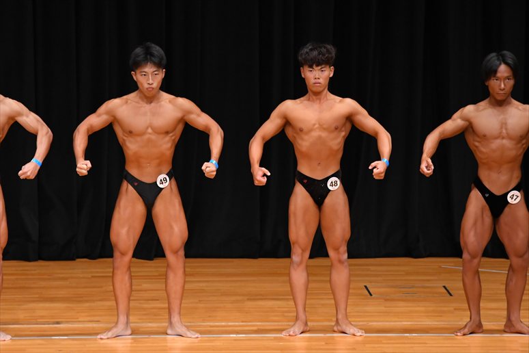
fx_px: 4186
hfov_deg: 7.2
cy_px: 176
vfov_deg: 4.8
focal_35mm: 285
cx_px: 264
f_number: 5.6
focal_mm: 190
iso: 3200
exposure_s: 1/400
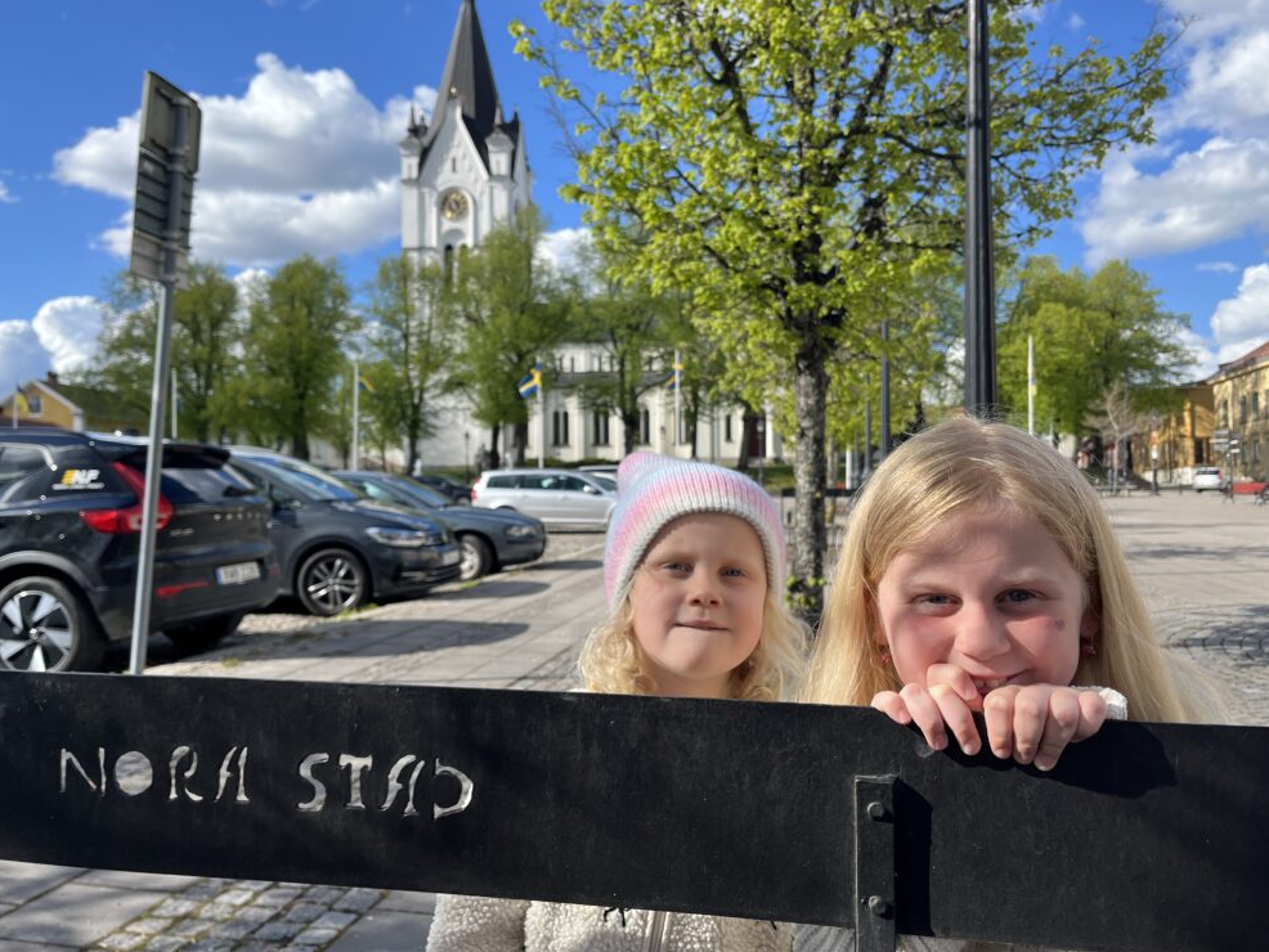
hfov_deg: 65.3
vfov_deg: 51.4
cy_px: 472
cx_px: 645
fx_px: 990
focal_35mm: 27
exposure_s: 1/1992
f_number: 1.6
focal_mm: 5.1
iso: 50
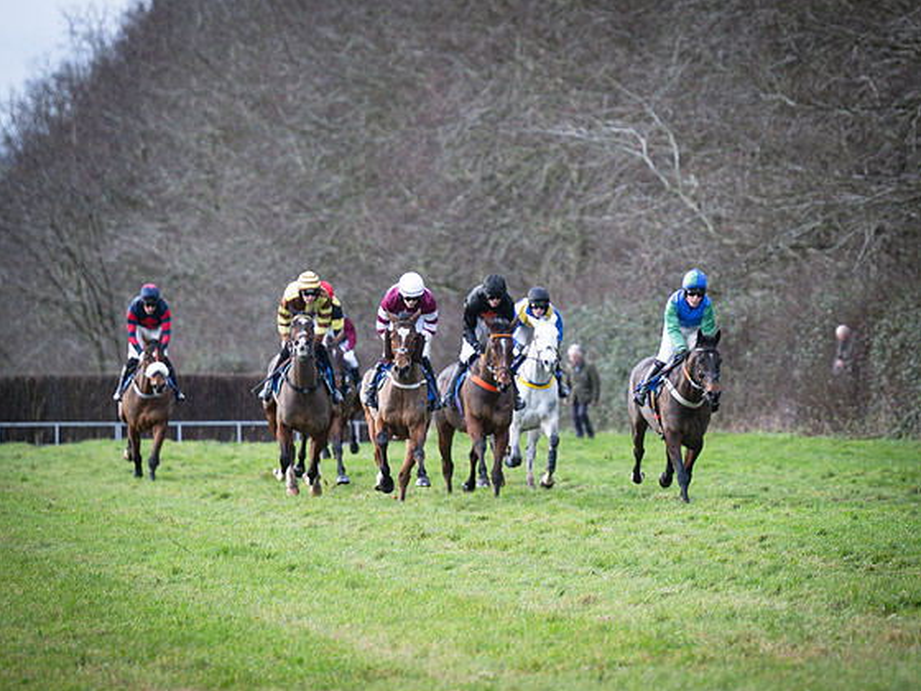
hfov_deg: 5.6
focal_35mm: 354
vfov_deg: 4.2
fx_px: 9419
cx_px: 567
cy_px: 346
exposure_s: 1/1250
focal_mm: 155
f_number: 2.8
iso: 400
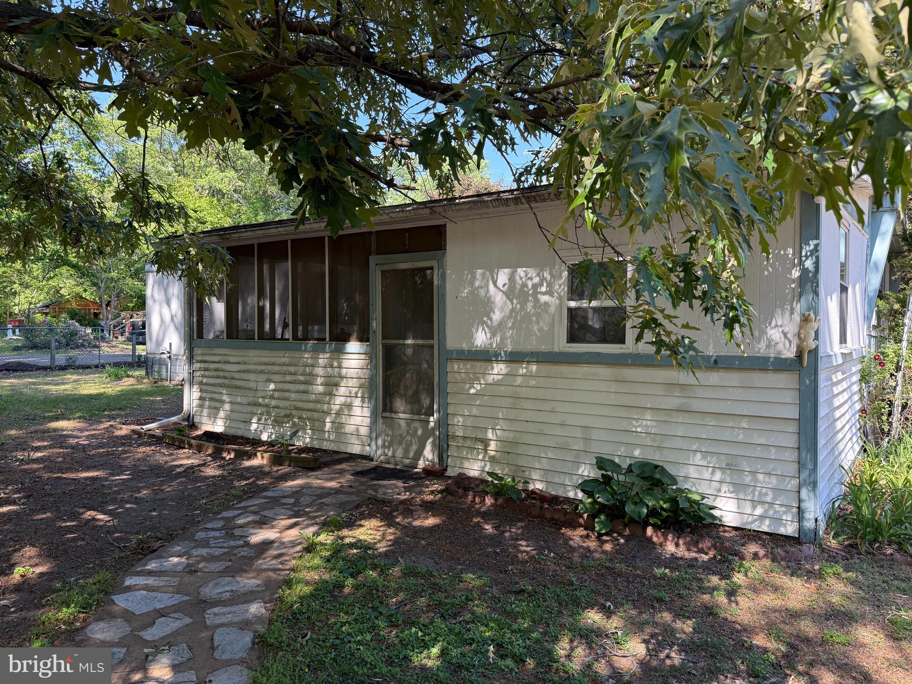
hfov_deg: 71.6
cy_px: 342
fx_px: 632
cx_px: 456
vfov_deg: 56.8
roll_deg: -0.1
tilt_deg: -1.2
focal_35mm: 24
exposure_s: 1/464
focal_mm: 6.76
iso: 100
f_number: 1.78
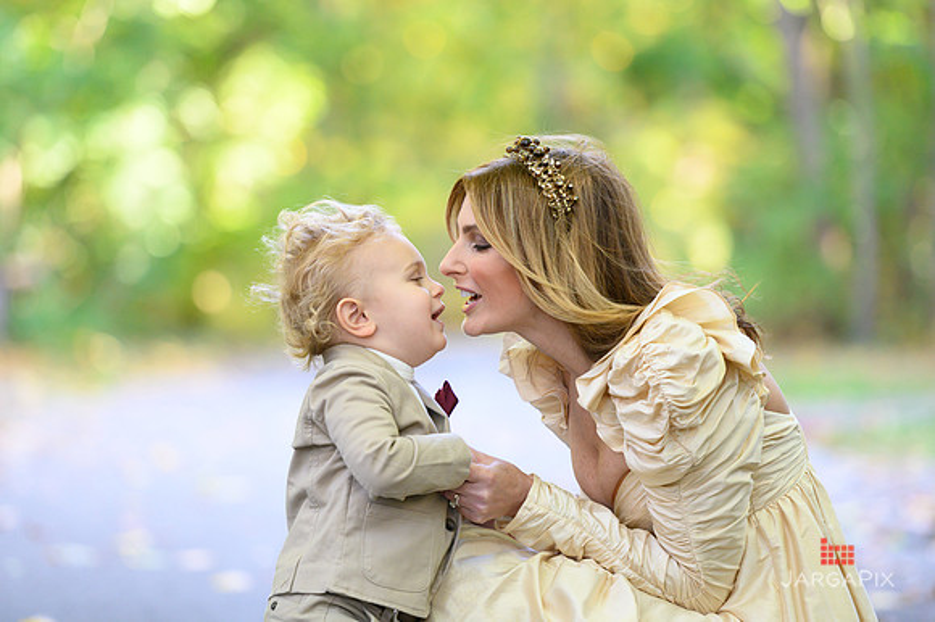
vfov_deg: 8.1
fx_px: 4413
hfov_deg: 12.1
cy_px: 311
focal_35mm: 170
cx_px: 468
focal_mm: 170
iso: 1600
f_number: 3.2
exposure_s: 1/200
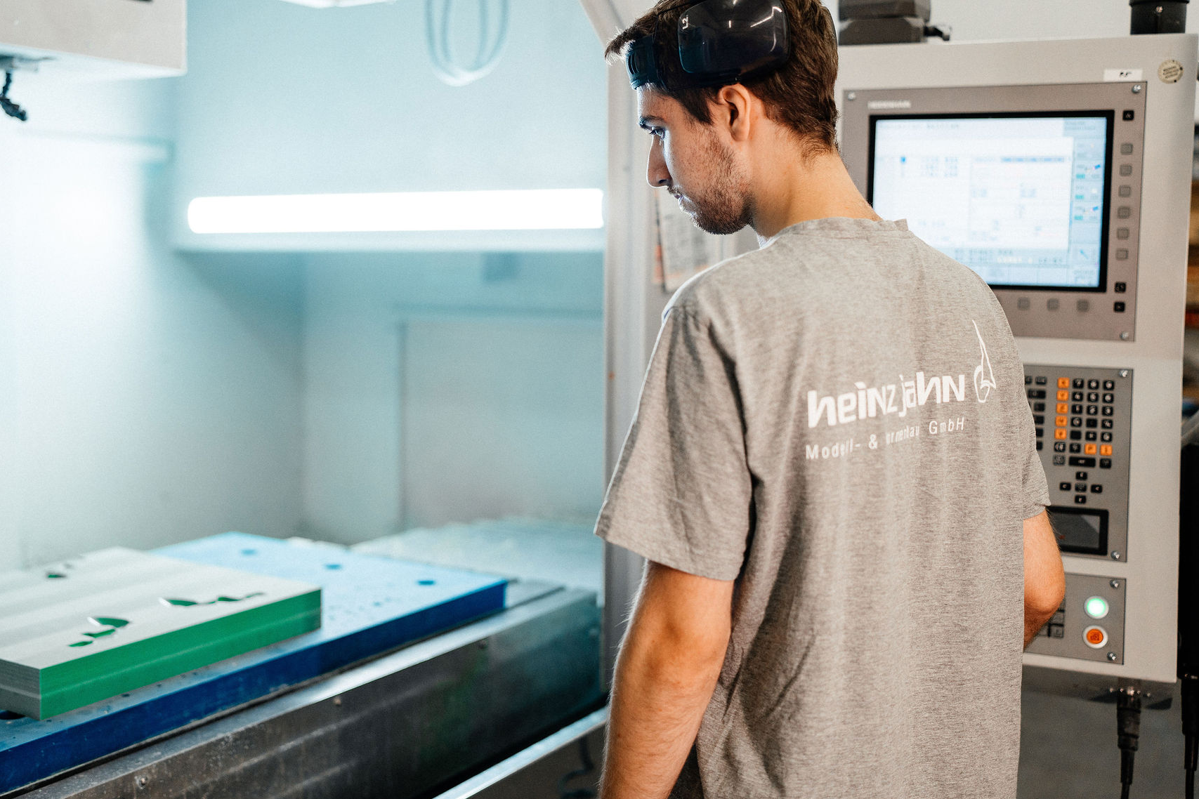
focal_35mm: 42
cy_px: 344
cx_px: 505
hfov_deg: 46.2
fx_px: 1399
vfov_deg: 31.8
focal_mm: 35
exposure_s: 1/400
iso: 500
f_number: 1.4
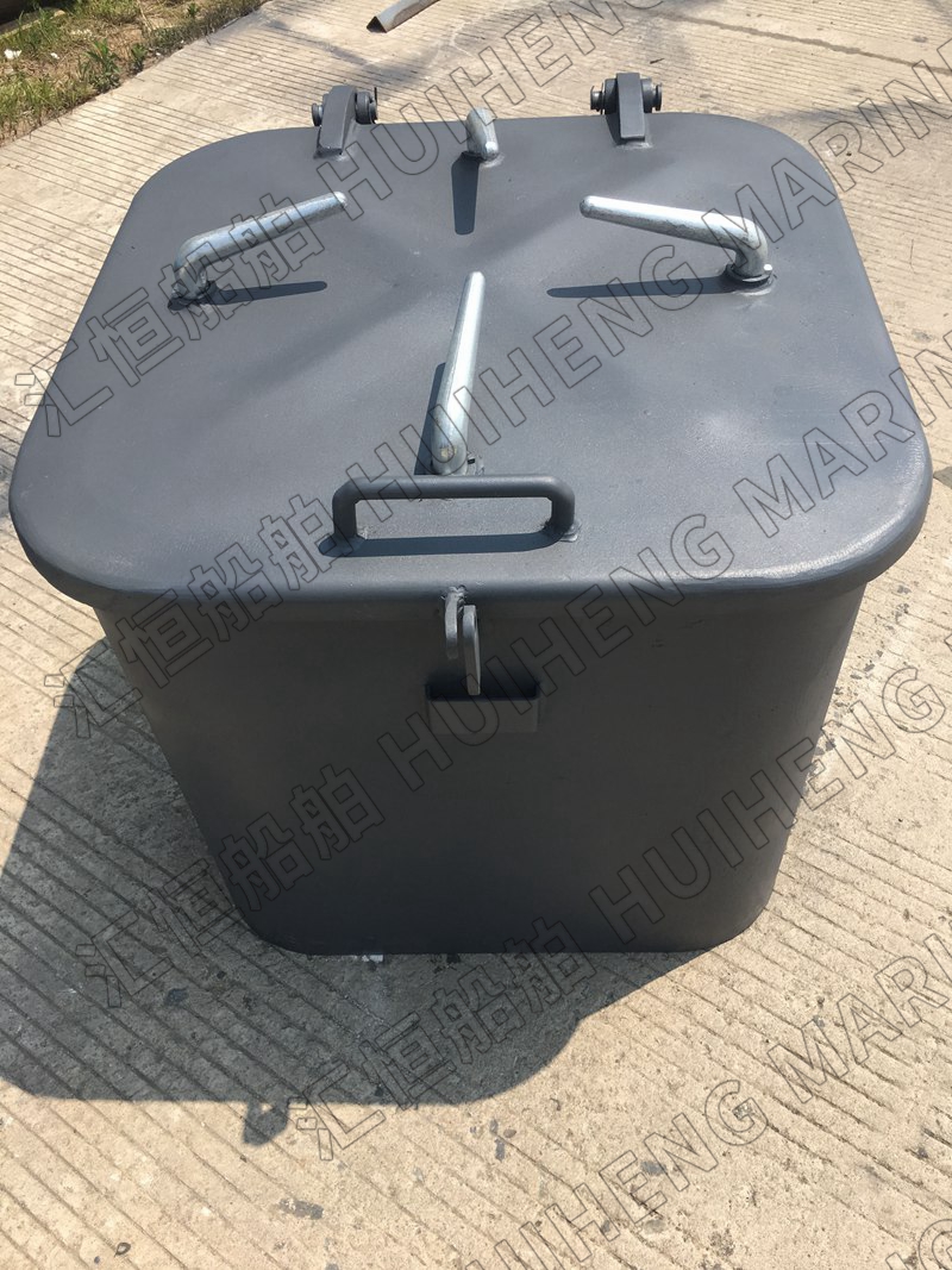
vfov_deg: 61.7
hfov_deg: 48.2
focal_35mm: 29
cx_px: 476
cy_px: 635
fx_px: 1064
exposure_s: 1/1399
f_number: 2.2
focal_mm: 4.15
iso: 25
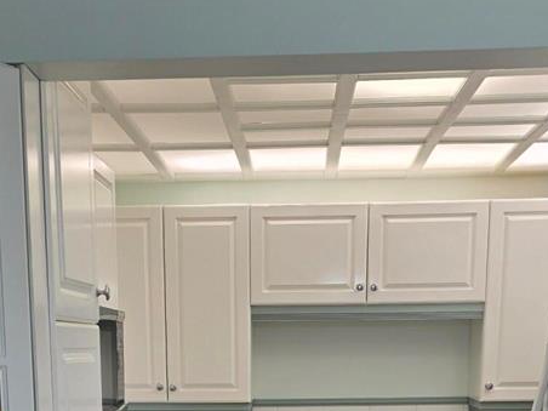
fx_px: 966
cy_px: 569
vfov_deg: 21.2
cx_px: 226
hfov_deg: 31.6
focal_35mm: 61
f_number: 1.4
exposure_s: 1/120
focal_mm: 6.5
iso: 20
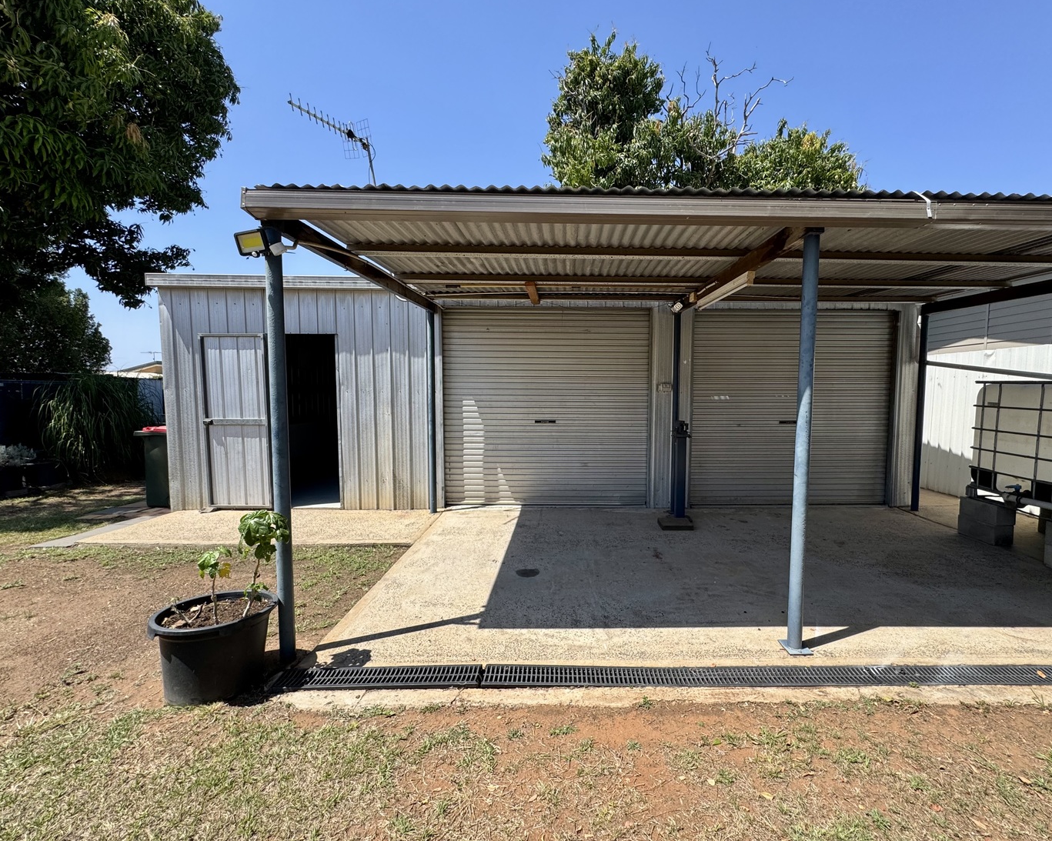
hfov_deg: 96.6
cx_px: 571
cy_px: 424
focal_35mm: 15
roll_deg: +0.7
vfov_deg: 84.0
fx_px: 467
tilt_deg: -5.7
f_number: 2.2
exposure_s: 1/1256
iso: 40
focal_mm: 2.22
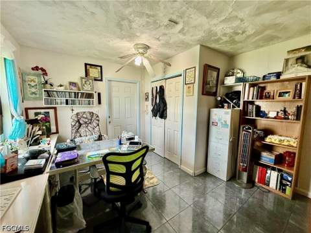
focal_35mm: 14
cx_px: 156
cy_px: 116
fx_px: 126
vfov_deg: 85.7
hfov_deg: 102.1
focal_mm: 2.22
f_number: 2.2
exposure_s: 1/120
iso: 160
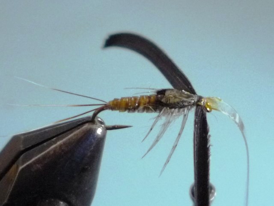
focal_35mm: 30
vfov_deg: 46.8
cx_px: 137
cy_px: 103
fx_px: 237
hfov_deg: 60.0
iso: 400
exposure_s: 1/30
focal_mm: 5.2
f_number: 3.3
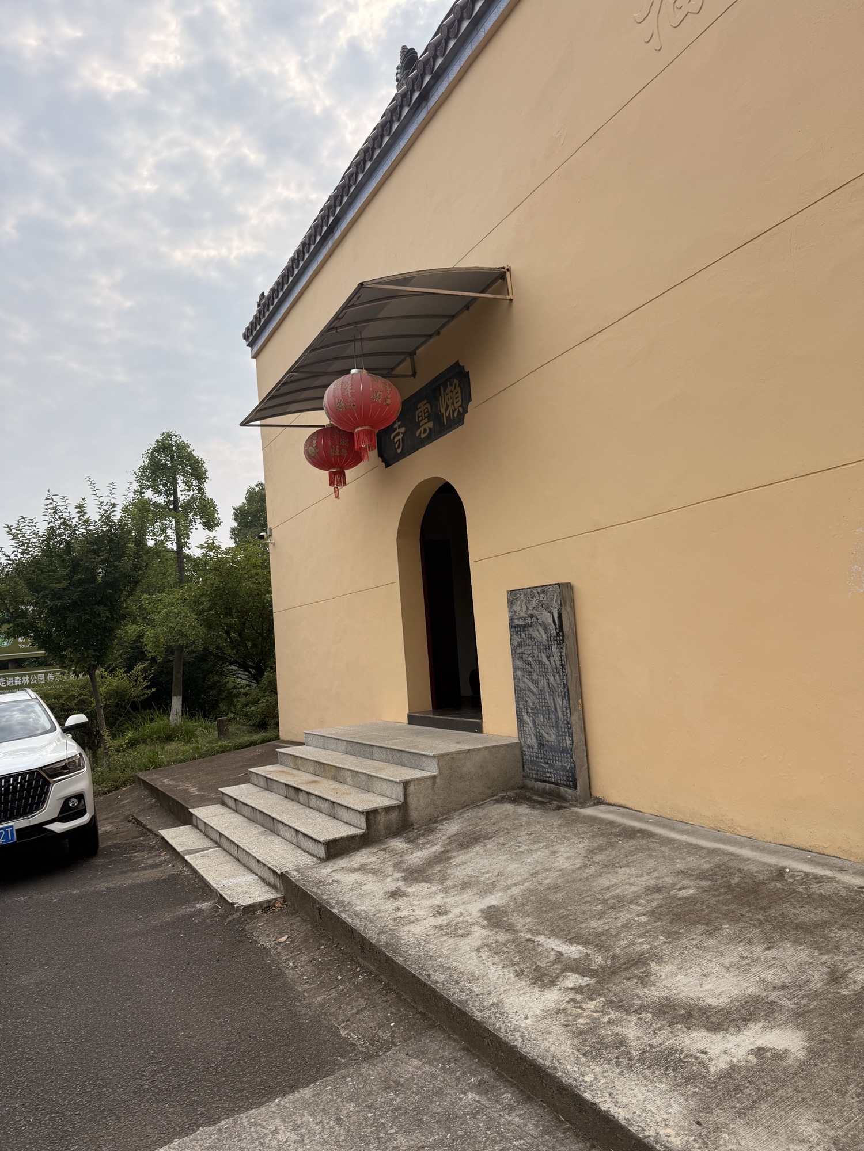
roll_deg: +4.1
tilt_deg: +4.8
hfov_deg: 56.8
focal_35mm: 24
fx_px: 799
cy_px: 576
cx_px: 432
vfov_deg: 71.6
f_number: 1.78
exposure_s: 1/4405
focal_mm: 6.76
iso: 100
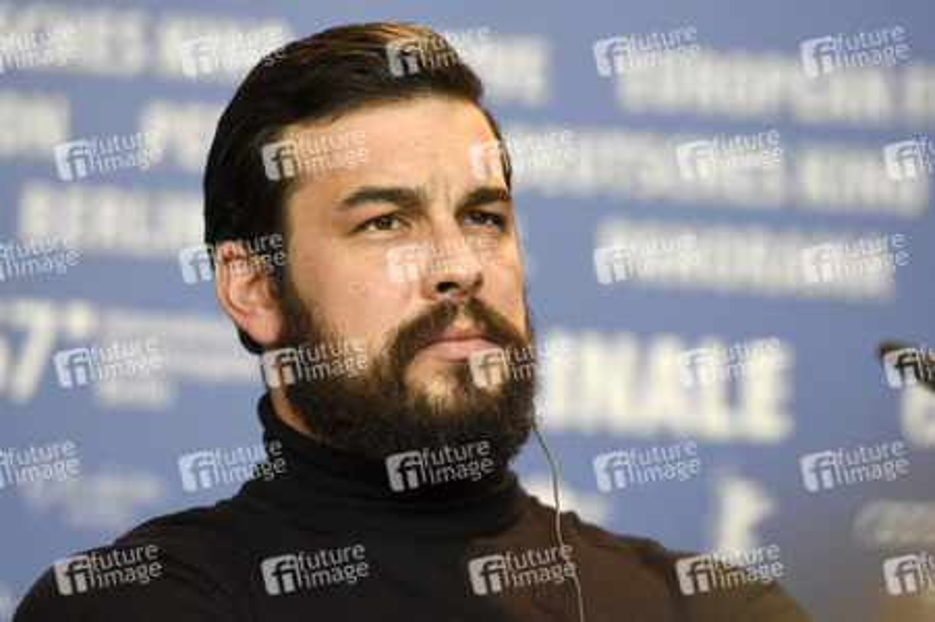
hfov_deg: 7.4
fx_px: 7202
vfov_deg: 4.9
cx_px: 468
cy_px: 311
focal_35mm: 278
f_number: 3.2
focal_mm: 185
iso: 1250
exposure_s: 1/500
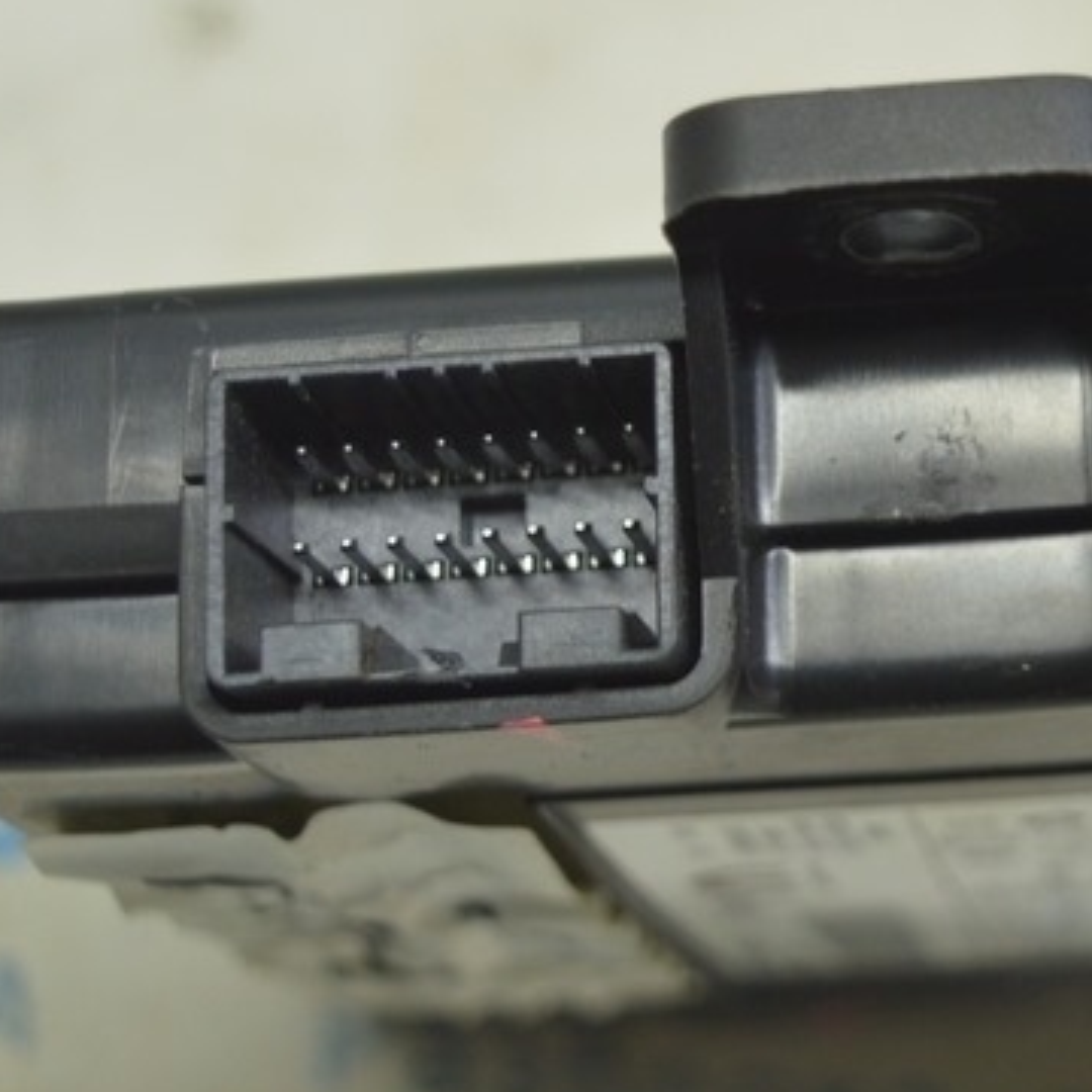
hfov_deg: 15.4
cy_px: 369
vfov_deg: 15.5
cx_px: 901
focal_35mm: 112
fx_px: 4005
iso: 400
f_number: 4.2
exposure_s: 1/40
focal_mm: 31
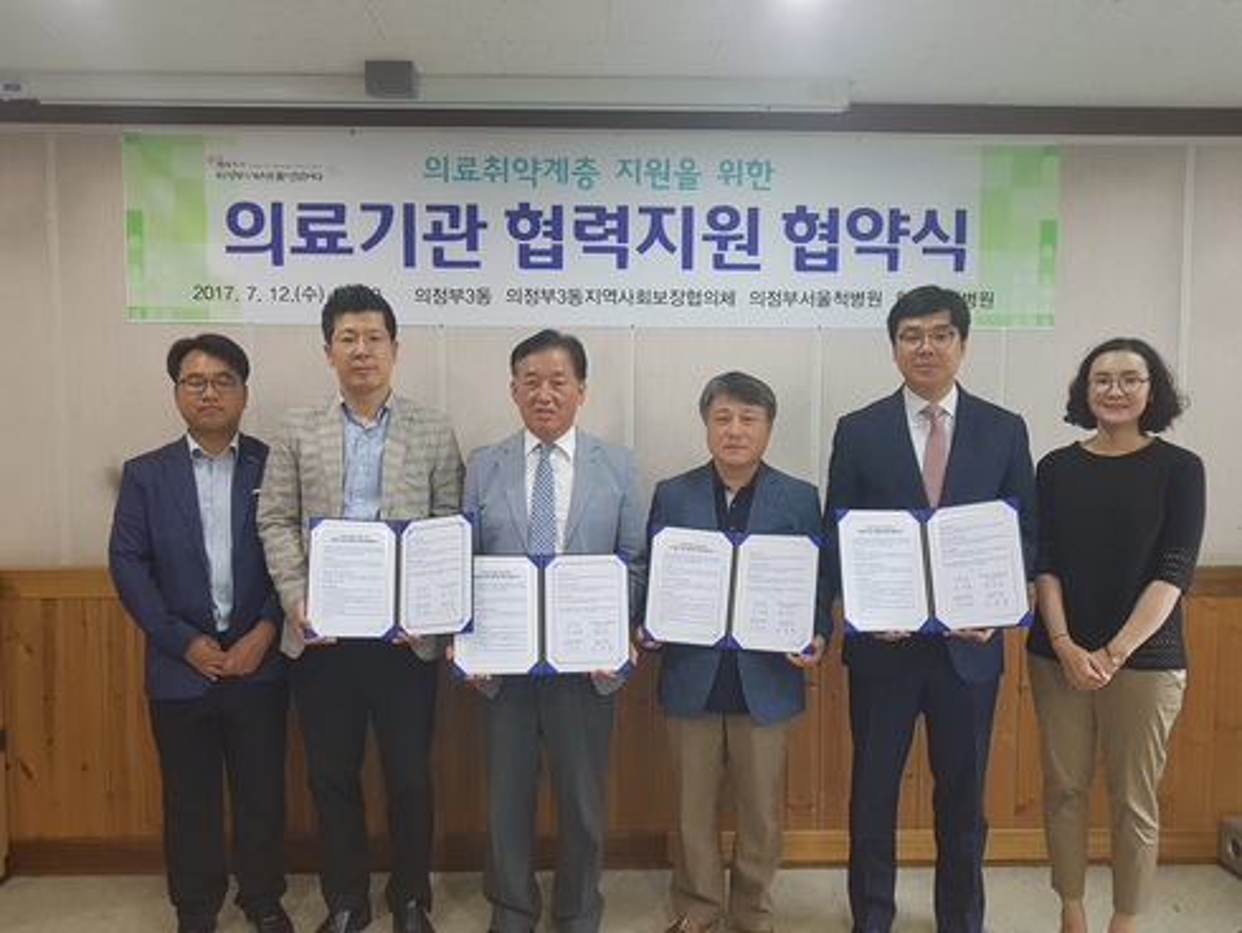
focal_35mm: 26
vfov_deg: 53.1
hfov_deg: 67.3
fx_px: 933
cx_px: 621
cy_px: 466
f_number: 1.7
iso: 160
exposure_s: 1/30
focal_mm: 4.2
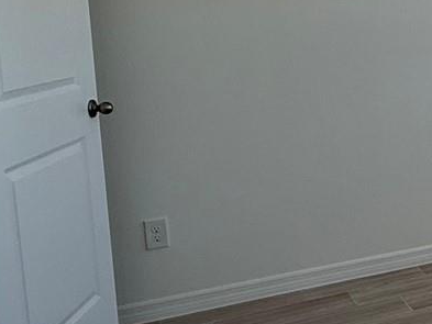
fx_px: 712
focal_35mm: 57
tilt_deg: -5.7
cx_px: 592
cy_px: 86
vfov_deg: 25.4
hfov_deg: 27.1
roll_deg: +0.9
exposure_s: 1/120
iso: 80
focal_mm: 2.22
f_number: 2.2
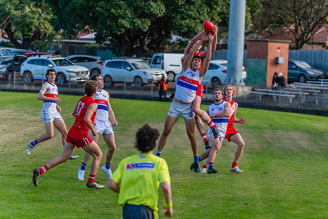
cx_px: 190
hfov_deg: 8.8
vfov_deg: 5.9
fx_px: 2122
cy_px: 119
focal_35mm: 233
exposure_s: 1/1600
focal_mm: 200
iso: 1000
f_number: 5.3
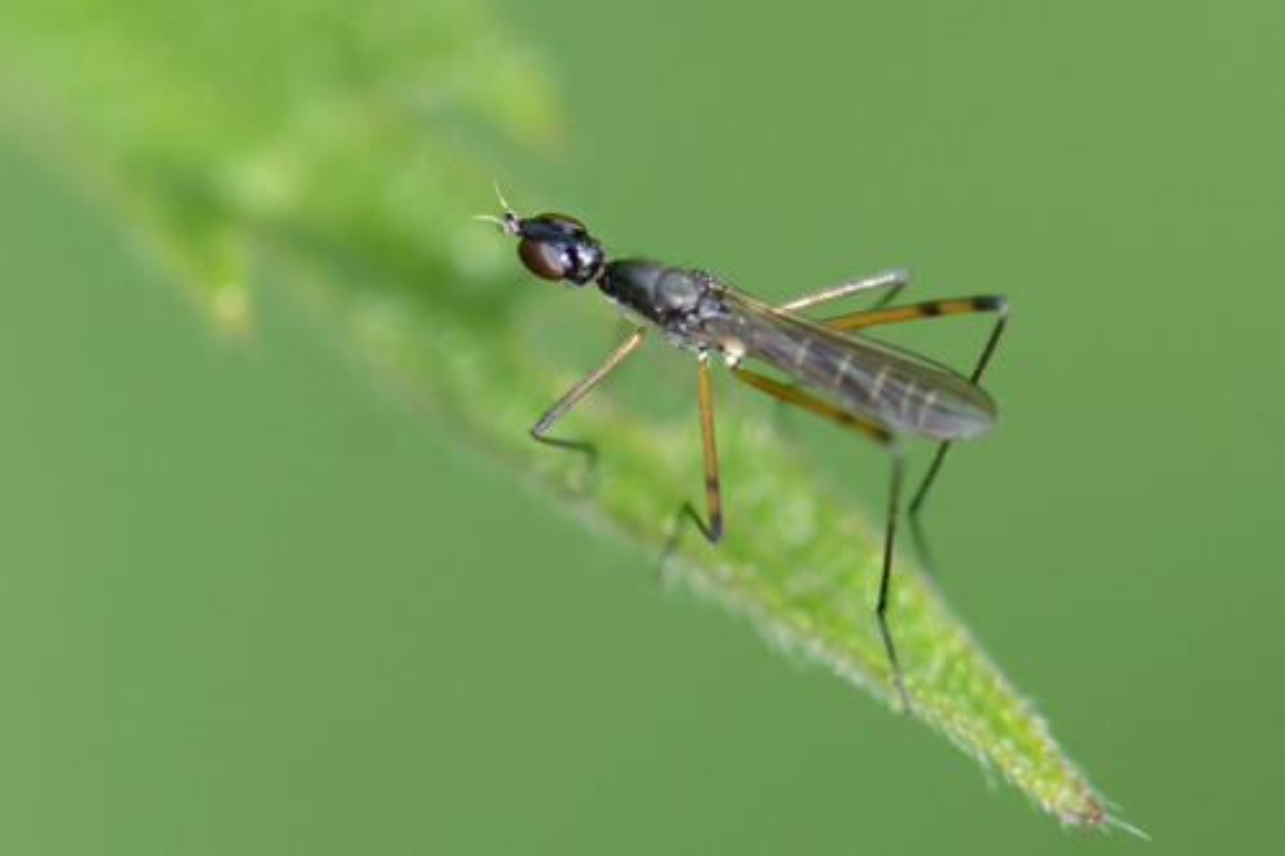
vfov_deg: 13.0
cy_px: 428
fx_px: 3746
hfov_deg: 19.5
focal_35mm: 105
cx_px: 642
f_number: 6.3
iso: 640
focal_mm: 105
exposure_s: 1/160
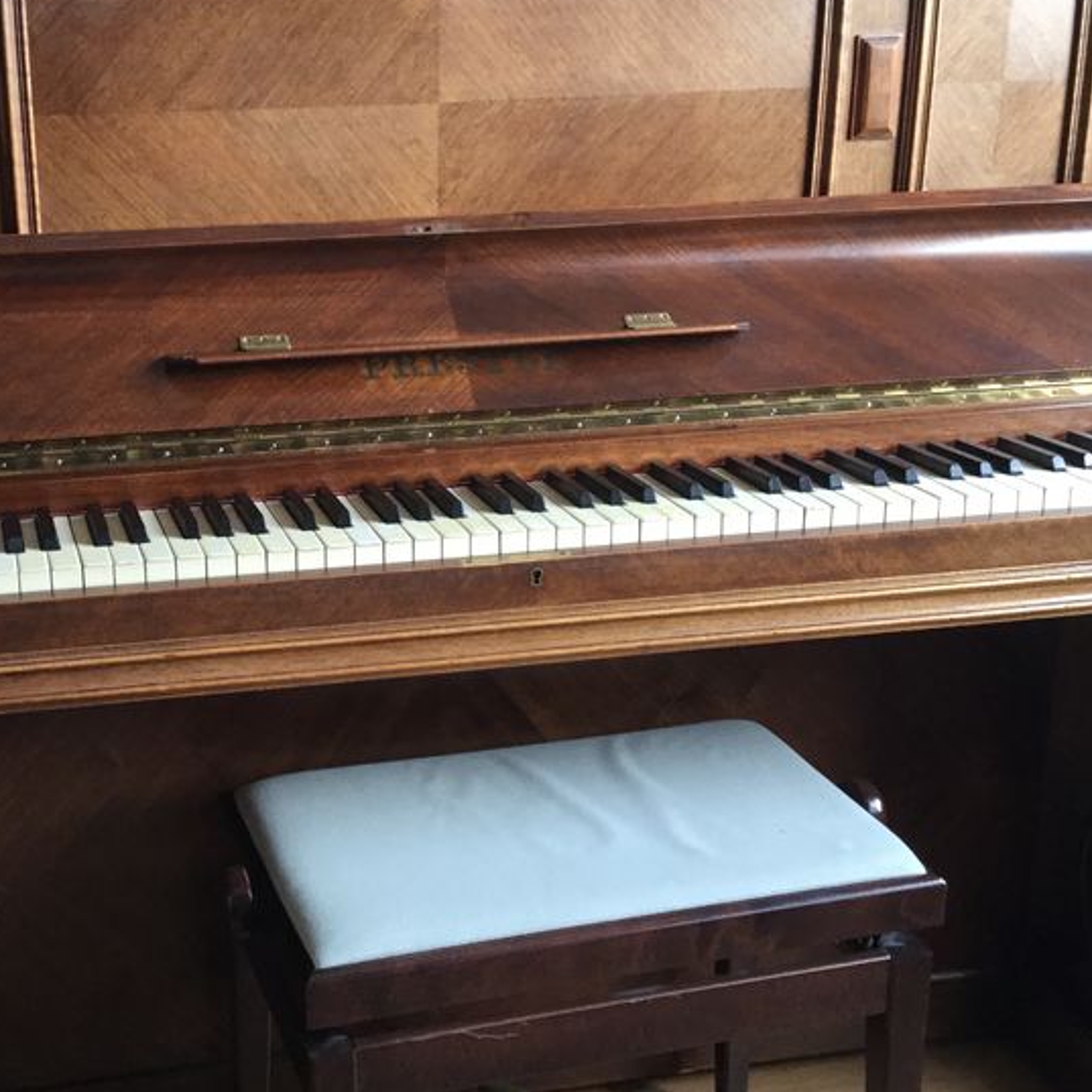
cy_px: 504
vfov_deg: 33.4
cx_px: 323
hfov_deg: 33.0
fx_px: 1820
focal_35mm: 51
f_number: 2.4
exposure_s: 1/33
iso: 50
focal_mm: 3.3
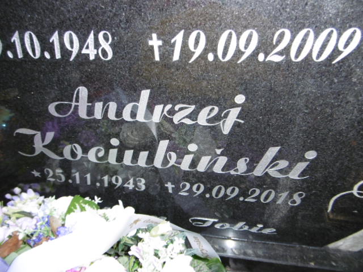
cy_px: 136
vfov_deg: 56.8
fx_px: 252
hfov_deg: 71.6
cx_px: 182
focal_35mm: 24
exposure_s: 1/60
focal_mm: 4.3
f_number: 3.1
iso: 200
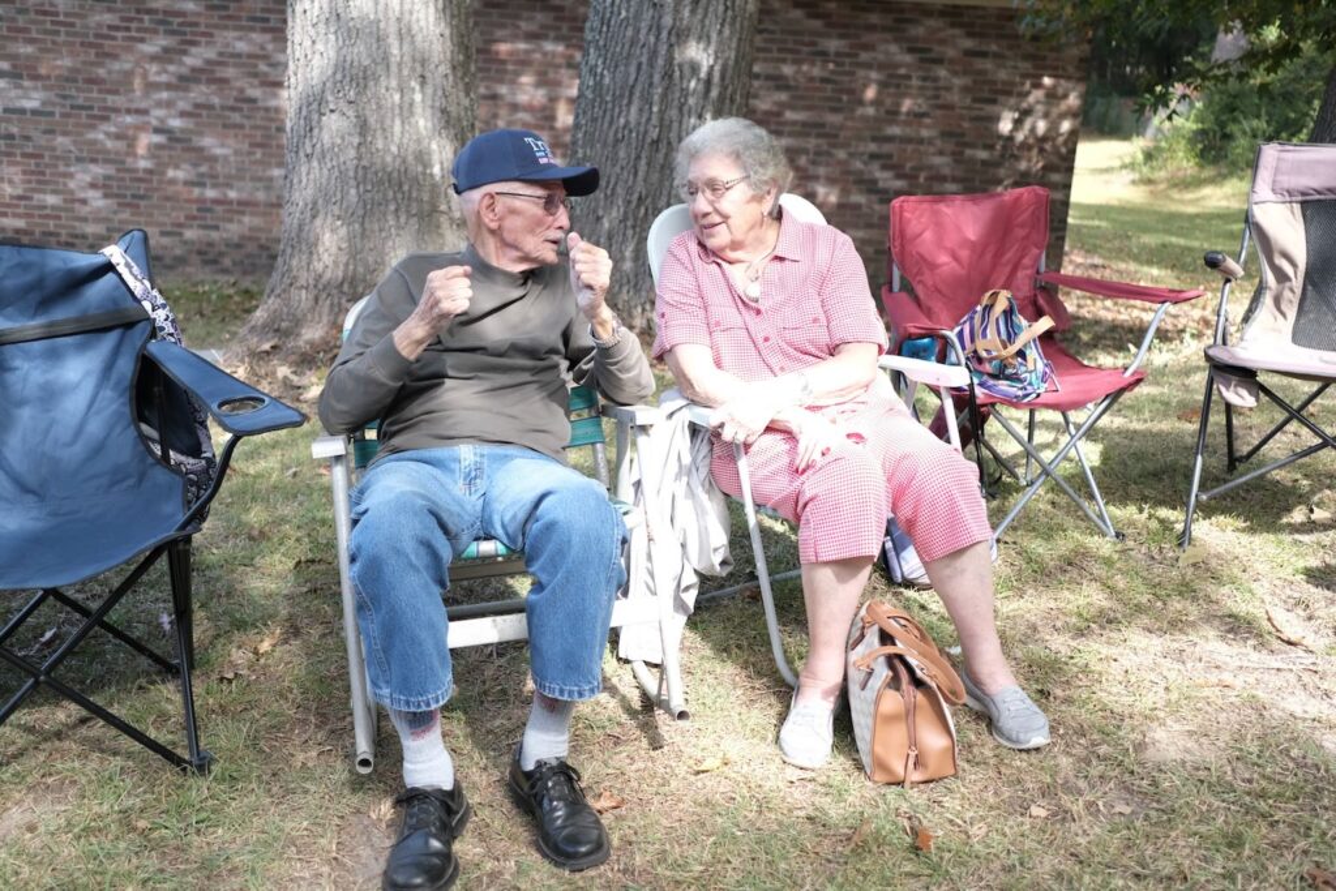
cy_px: 446
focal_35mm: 35
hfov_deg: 54.4
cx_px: 668
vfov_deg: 37.9
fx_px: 1299
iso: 160
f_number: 2.2
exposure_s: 1/400
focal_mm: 23
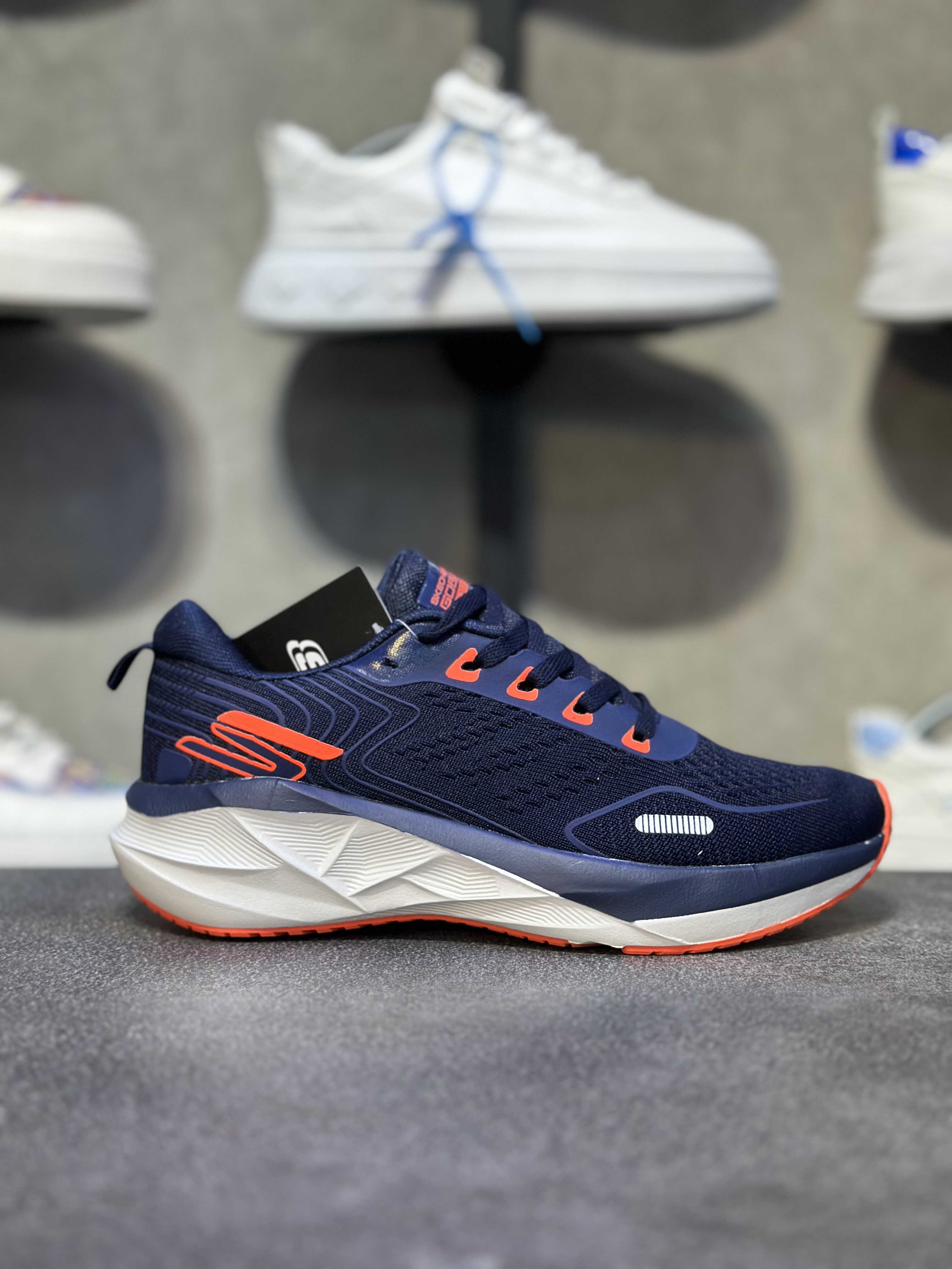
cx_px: 476
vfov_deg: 39.7
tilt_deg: -4.8
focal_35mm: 48
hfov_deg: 30.3
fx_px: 1760
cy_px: 634
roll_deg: -0.5
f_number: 1.78
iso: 80
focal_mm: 6.86
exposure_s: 1/141
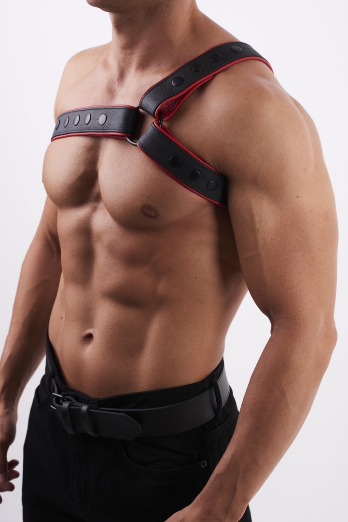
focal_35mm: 85
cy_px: 261
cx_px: 174
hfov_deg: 16.1
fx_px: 1231
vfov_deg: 23.9
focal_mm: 85
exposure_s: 1/160
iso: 200
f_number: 8
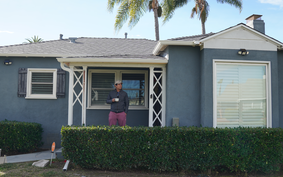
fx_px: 254
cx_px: 140
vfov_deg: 38.3
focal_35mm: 33
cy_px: 85
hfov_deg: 58.2
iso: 100
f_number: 4.5
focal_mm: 21.3
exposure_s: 1/100
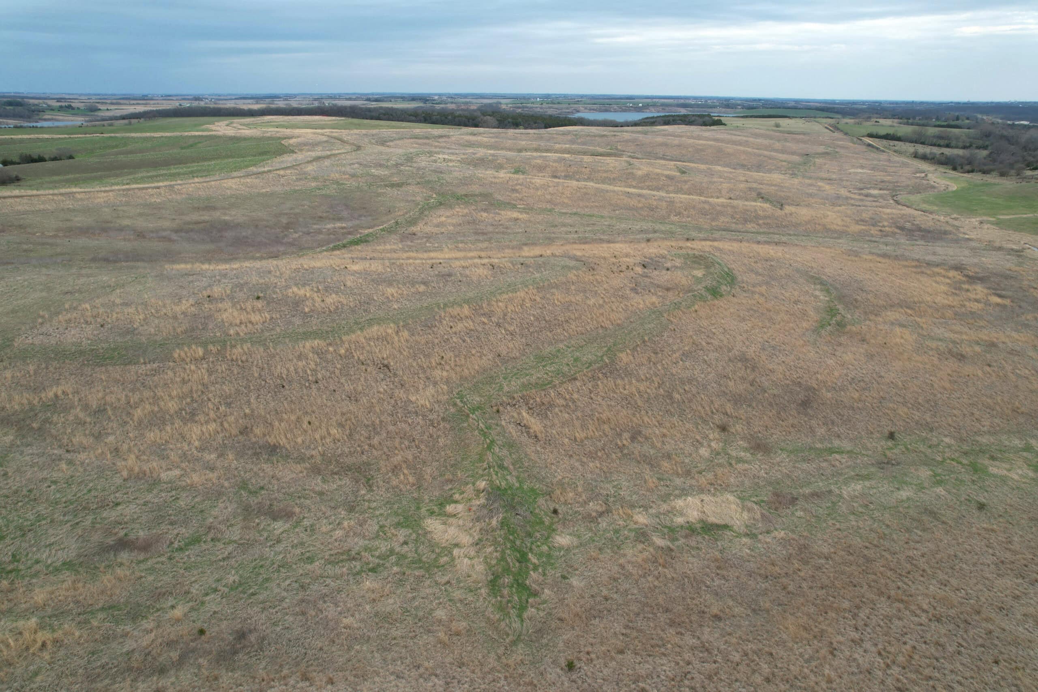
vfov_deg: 57.2
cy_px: 346
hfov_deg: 78.6
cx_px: 519
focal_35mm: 22
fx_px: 634
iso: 100
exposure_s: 1/400
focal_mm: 8.4
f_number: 2.8
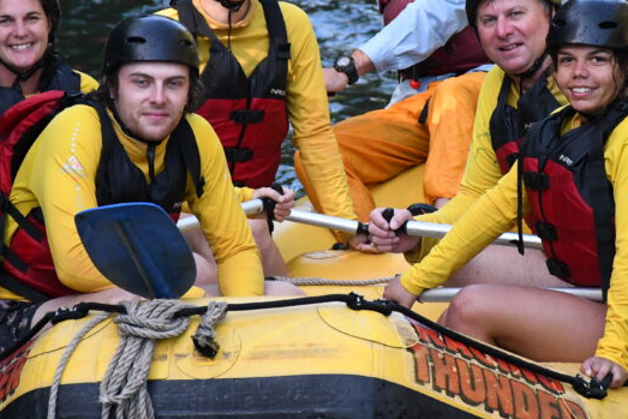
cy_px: 142
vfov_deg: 4.0
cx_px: 370
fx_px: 5950
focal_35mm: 341
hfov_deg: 6.0
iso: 3200
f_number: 5.6
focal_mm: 116
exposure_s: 1/1250
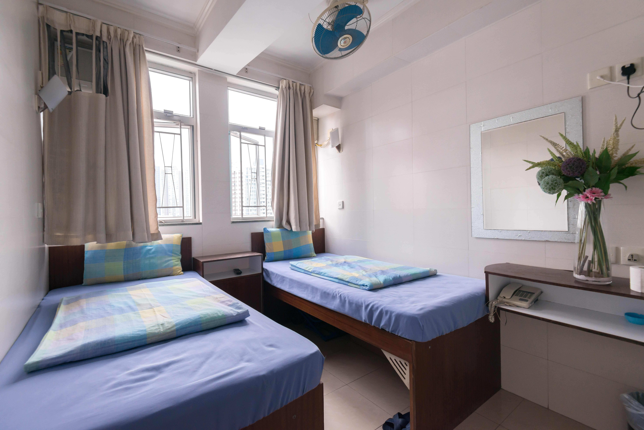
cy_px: 215
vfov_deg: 73.8
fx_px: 286
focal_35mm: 16
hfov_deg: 96.7
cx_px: 322
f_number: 6.3
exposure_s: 1/40
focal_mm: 16
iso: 1000
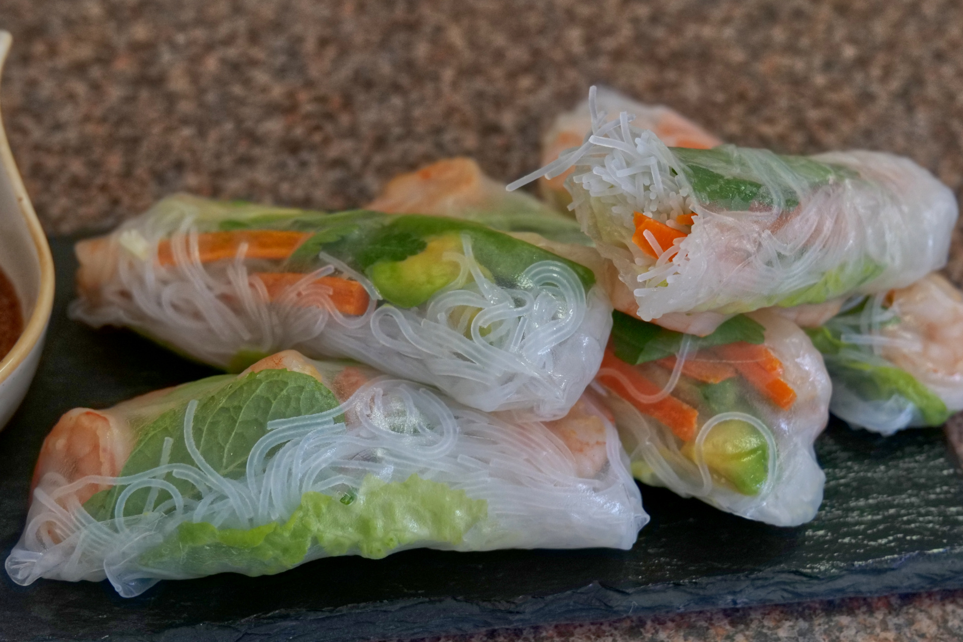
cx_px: 482
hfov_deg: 33.4
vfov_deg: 22.6
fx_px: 1605
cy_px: 321
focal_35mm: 60
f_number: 7.1
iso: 5000
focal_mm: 60
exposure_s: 1/100
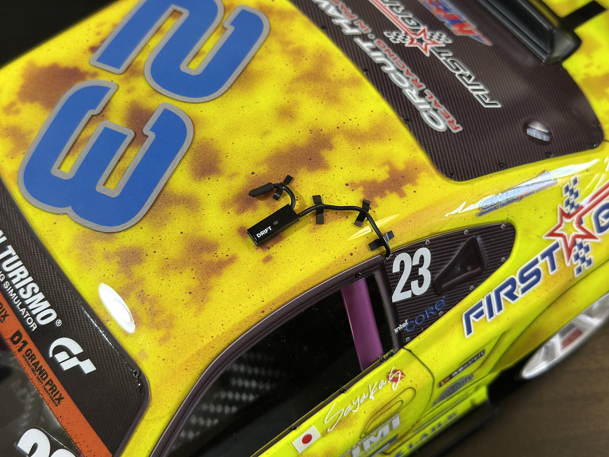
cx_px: 304
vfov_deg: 30.3
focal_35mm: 48
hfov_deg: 39.7
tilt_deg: -62.3
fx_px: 844
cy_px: 228
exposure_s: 1/50
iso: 64
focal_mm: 6.86
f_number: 1.78
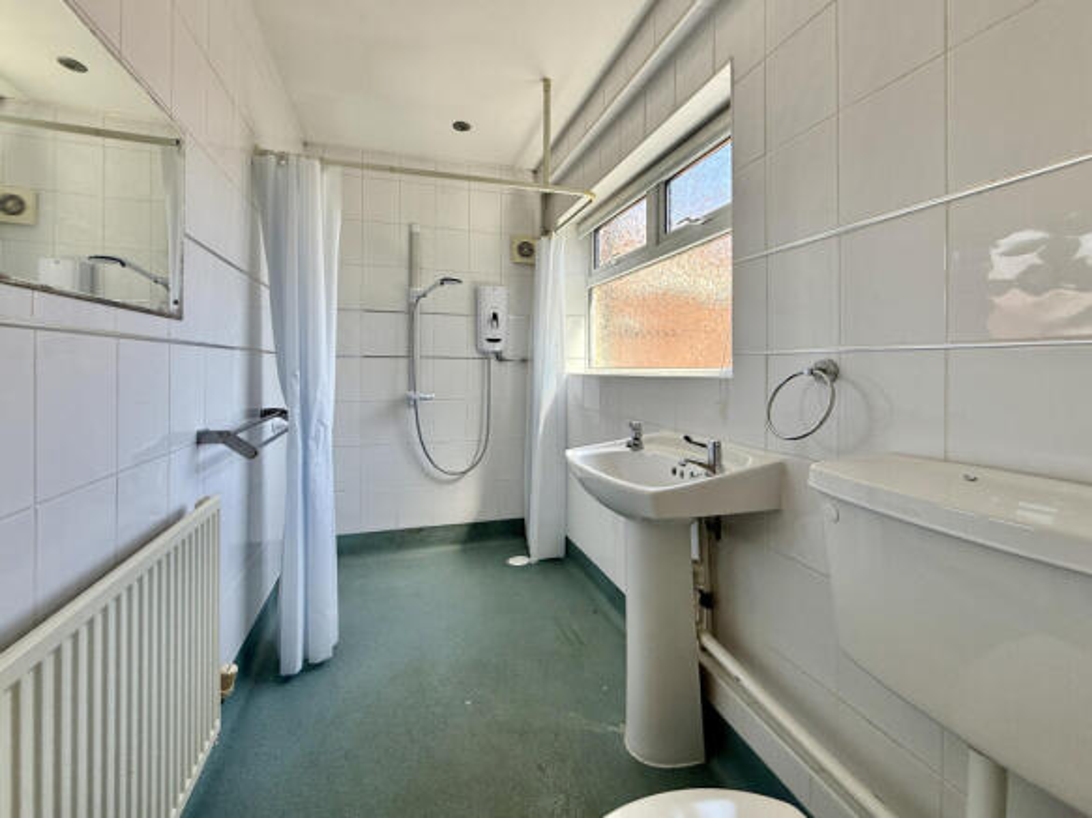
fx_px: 442
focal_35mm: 14
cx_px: 546
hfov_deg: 102.1
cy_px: 409
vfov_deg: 85.7
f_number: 2.2
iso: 50
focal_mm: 2.22
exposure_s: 1/174
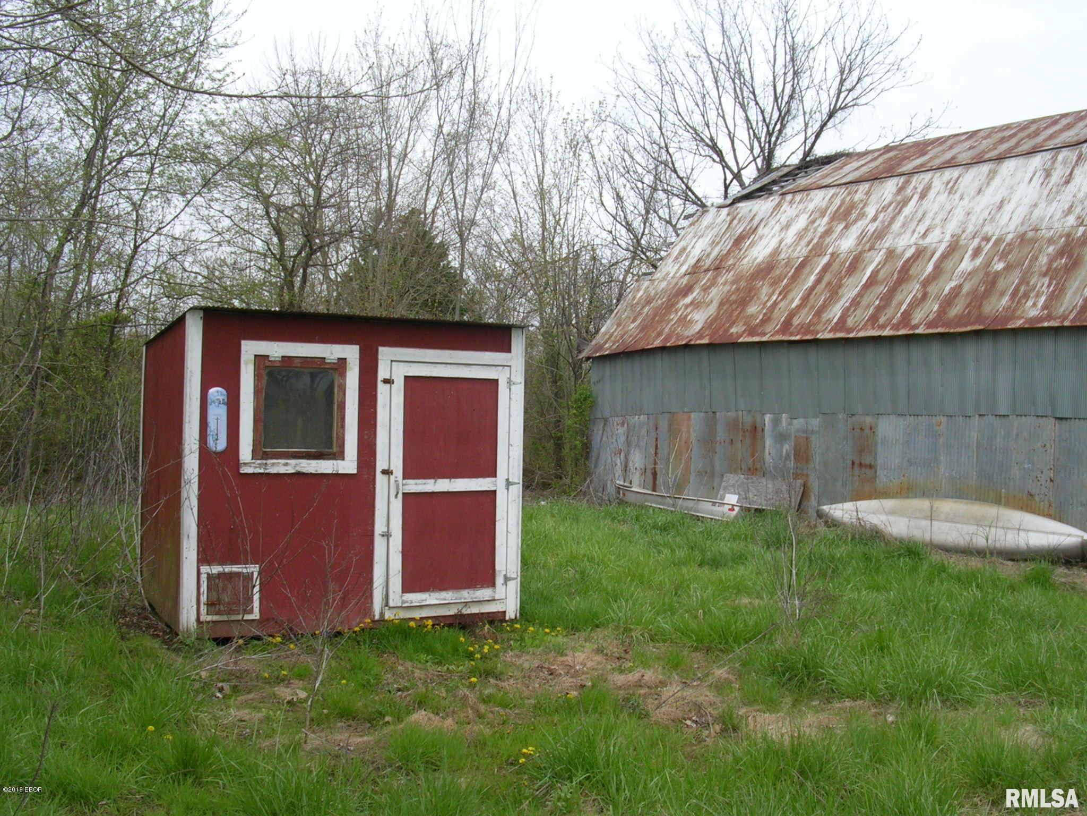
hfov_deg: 49.0
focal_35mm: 38
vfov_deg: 37.7
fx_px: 1193
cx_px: 544
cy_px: 408
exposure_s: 1/206
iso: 50
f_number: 5.6
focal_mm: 5.8
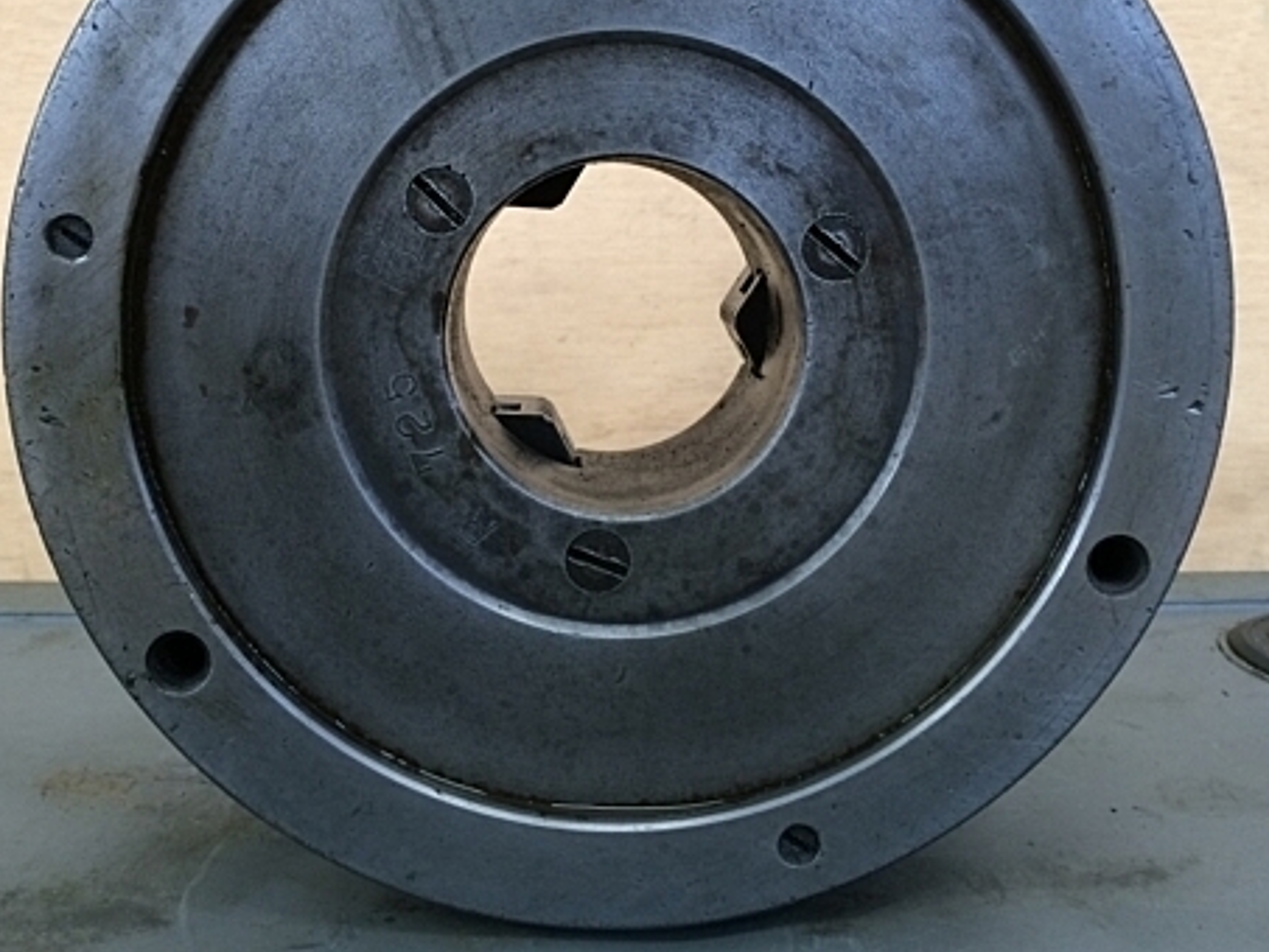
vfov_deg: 34.9
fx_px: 1503
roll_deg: +1.1
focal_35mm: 41
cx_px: 611
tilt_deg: -8.7
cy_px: 347
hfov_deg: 45.8
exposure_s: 1/30
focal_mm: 4.15
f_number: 2.2
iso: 100
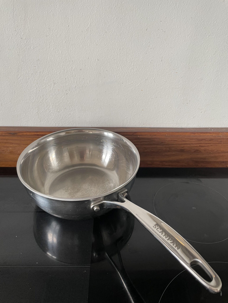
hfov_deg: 53.1
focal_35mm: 26
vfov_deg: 67.3
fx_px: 228
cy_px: 152
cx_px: 114
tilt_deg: -32.3
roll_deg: -0.4
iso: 125
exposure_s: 1/91
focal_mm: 4.2
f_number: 1.6
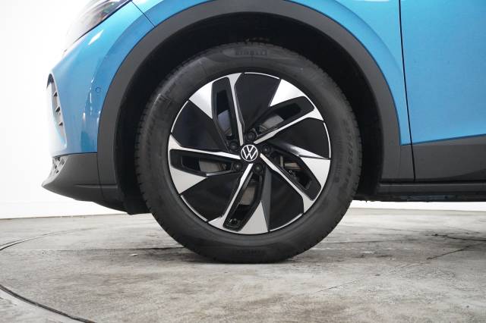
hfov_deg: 49.6
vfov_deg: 34.2
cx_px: 243
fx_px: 526
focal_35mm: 39
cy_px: 162
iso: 6400
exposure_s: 1/200
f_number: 4.5
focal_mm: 26
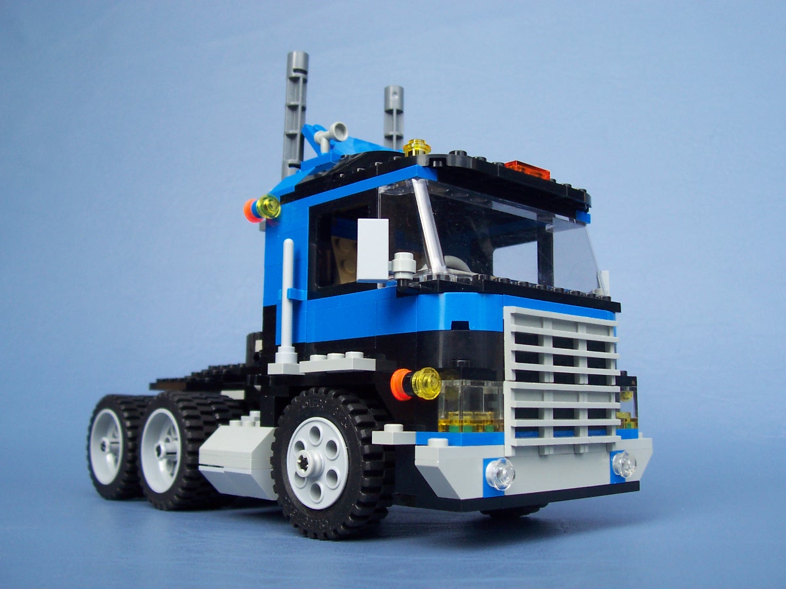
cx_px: 393
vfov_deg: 38.7
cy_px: 294
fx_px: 840
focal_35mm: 37
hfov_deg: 50.1
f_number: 2.8
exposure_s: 1/250
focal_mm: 5.6
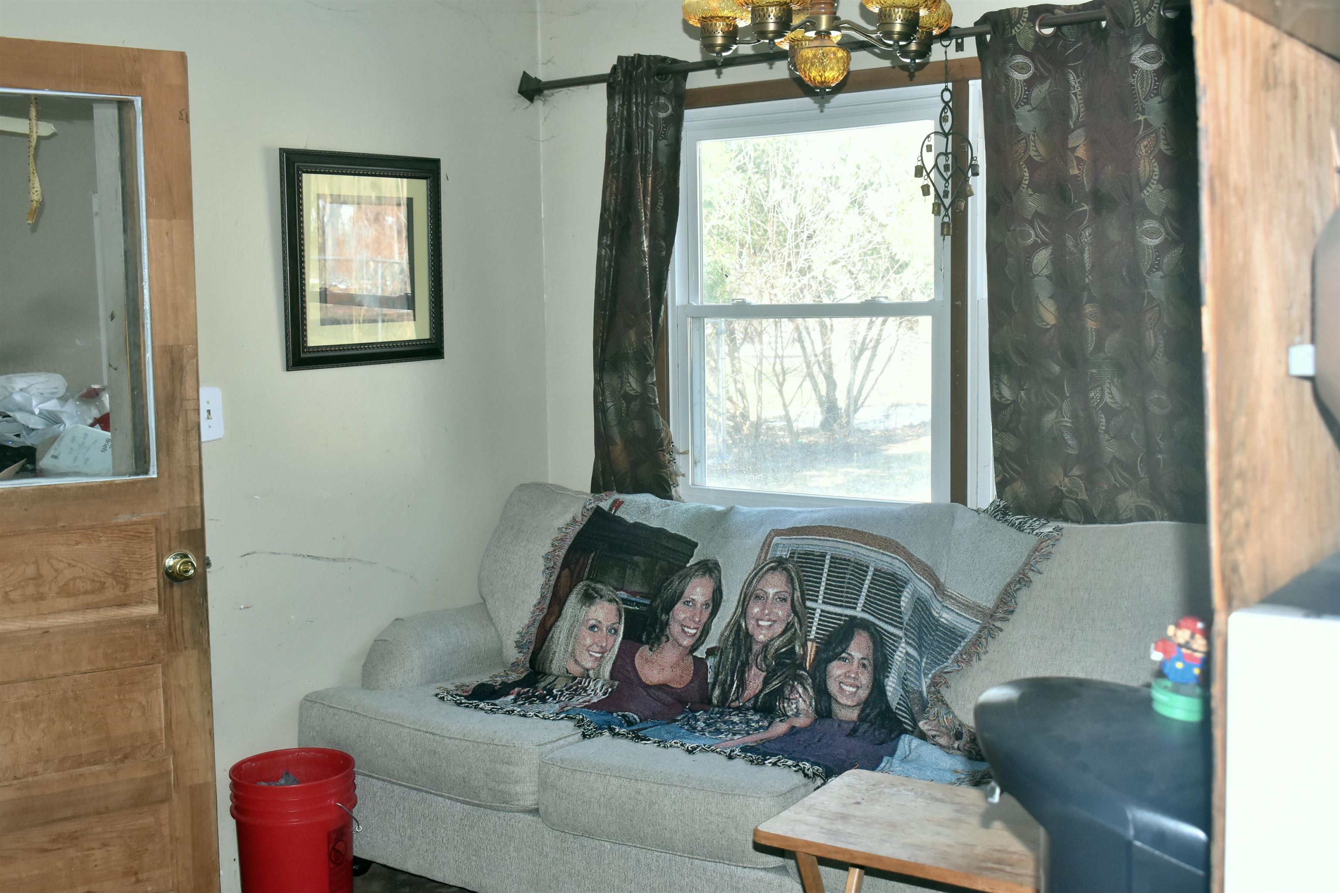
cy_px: 446
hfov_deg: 49.5
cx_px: 670
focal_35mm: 39
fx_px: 1452
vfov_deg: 34.2
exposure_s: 1/125
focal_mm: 26
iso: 800
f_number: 5.6
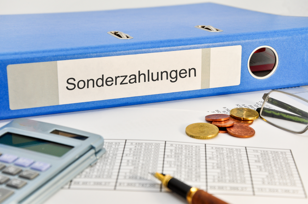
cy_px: 102
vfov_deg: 15.7
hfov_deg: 23.4
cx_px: 154
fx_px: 743
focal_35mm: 87
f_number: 10
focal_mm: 58
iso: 320
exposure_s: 1/60
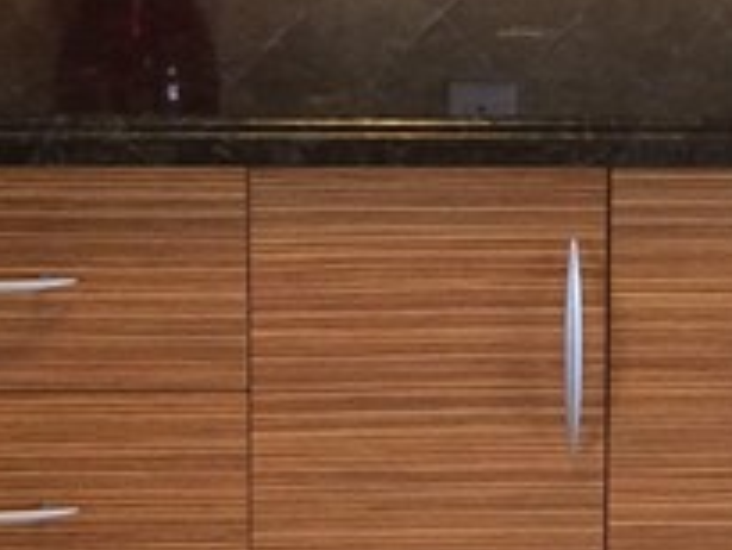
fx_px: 3068
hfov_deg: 13.5
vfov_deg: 9.9
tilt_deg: -8.9
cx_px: 611
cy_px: -261
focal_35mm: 145
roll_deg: +1.7
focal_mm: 4.15
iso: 160
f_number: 2.2
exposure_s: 1/30
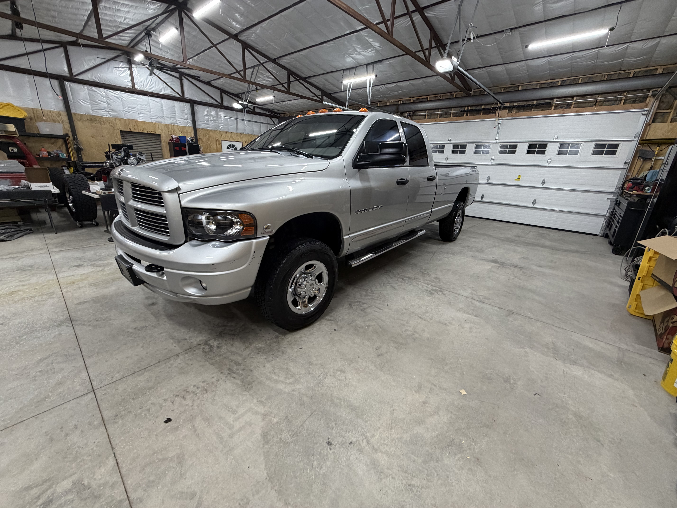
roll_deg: -2.3
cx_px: 338
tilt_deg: -18.0
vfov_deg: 85.7
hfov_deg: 102.1
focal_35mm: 14
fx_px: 274
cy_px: 254
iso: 250
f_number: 2.2
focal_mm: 2.22
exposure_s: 1/120
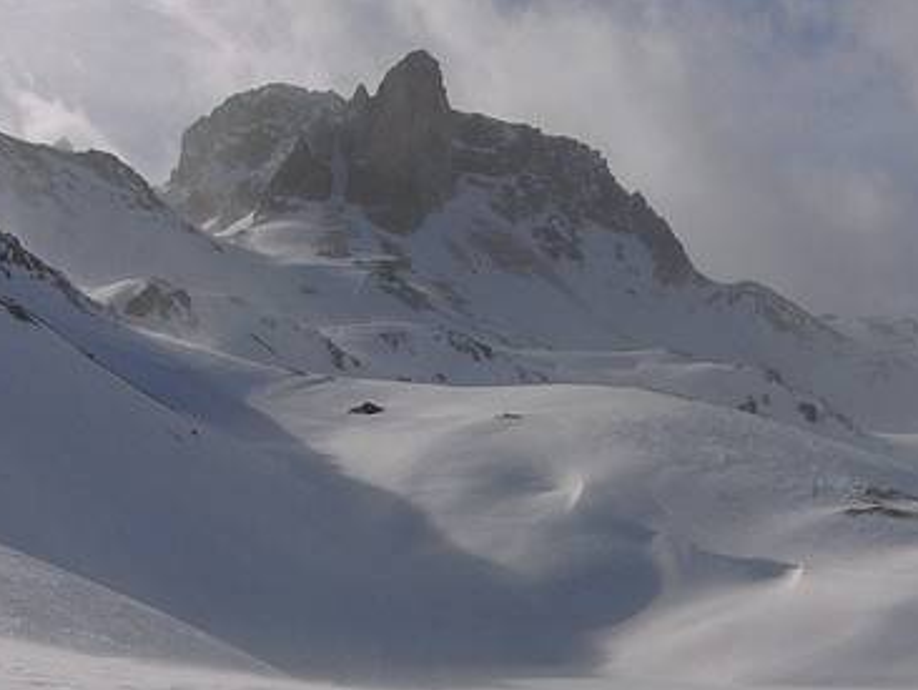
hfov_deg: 30.1
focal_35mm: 64
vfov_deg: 22.9
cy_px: 439
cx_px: 602
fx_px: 1698
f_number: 4.8
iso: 100
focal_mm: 8
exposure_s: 1/2083
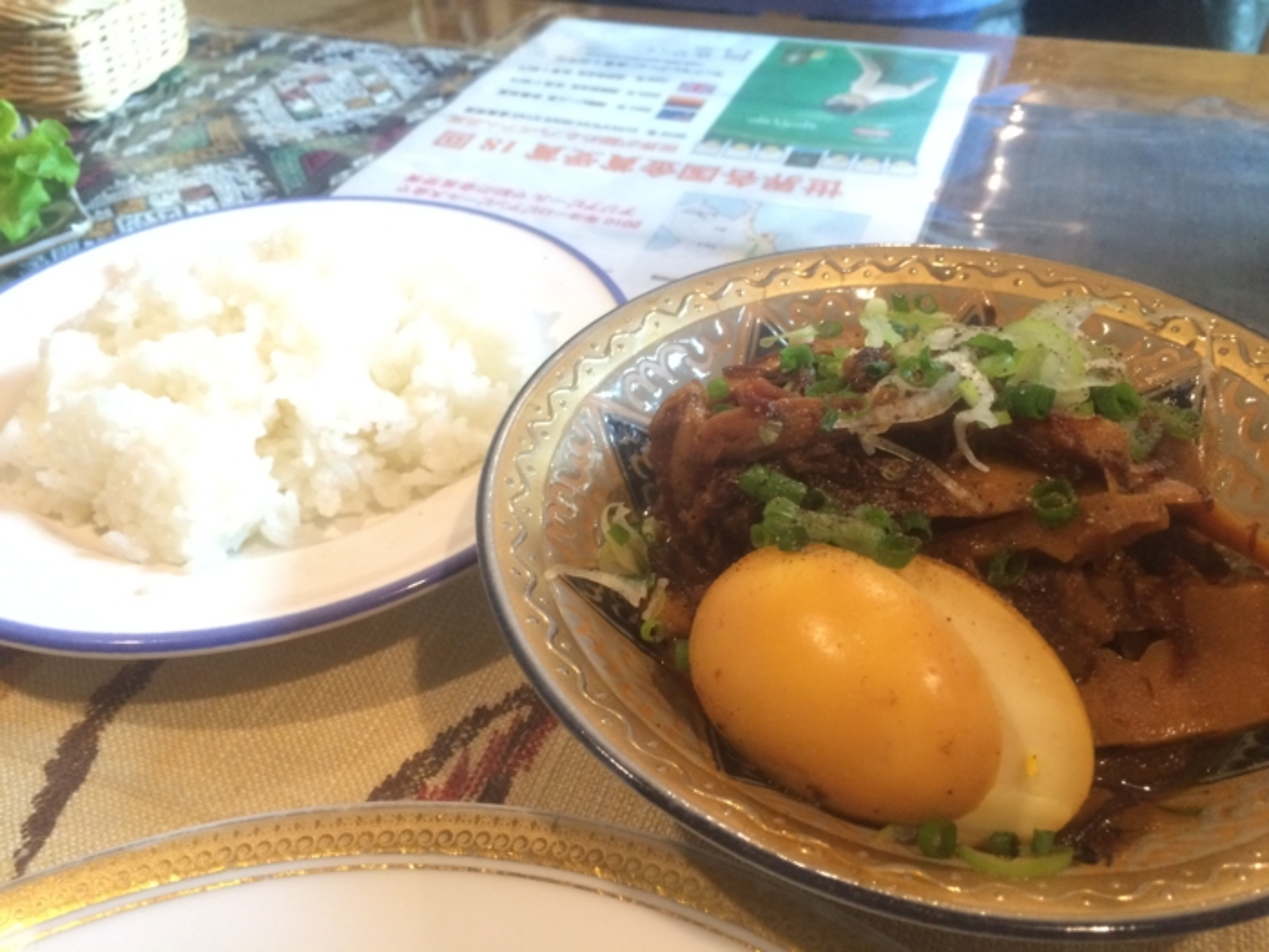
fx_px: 1063
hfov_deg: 61.7
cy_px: 476
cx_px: 634
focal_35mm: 29
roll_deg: +3.8
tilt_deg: -39.5
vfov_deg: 48.2
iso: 250
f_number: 2.2
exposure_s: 1/17
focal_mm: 4.15
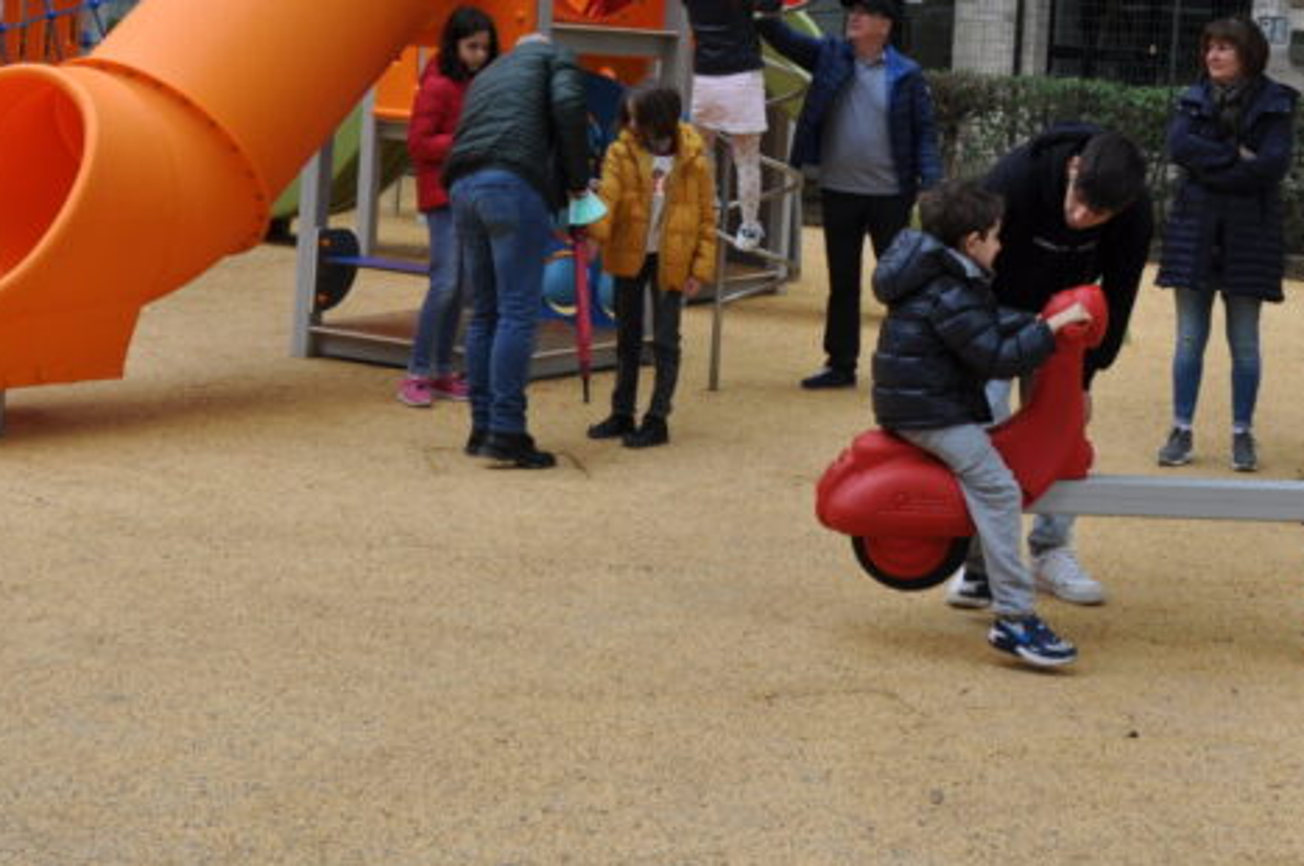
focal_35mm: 69
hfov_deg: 28.4
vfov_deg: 19.3
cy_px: 101
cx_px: 1100
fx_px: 2499
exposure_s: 1/250
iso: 200
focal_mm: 21
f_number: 8
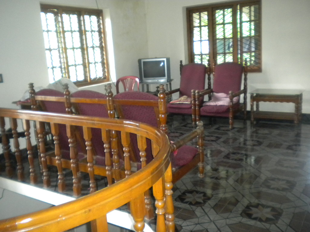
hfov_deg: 52.6
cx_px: 155
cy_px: 116
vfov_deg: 40.7
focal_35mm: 35
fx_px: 313
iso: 548
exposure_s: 1/30
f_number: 3.1
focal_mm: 6.3
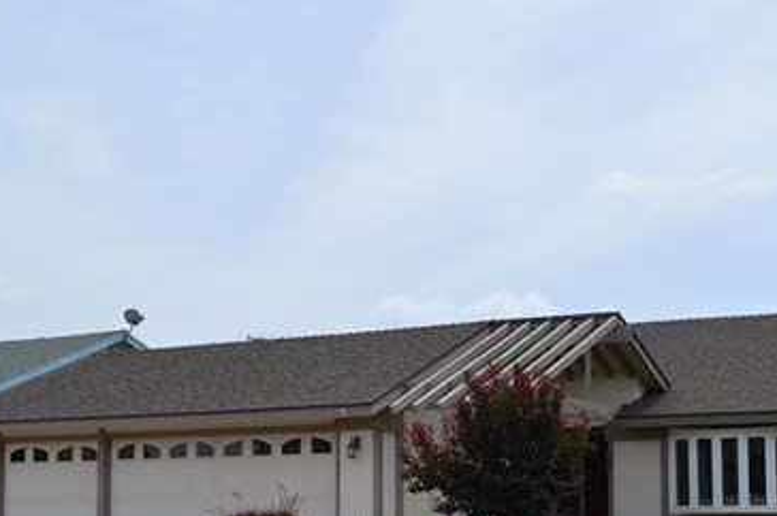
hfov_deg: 34.3
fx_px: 1251
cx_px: 489
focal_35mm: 58
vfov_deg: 23.0
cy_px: 417
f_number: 9
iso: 100
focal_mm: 22
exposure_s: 1/320
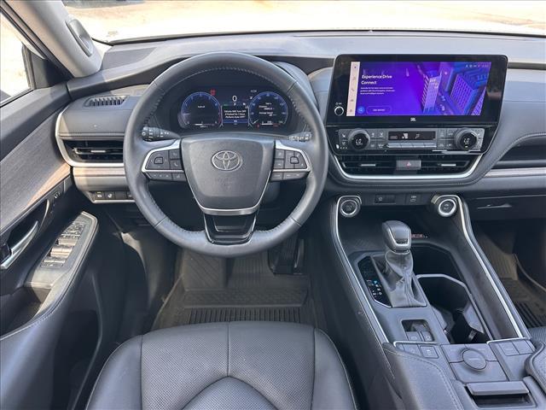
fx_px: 379
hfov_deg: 71.6
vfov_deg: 56.8
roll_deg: -1.2
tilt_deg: -31.0
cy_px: 205
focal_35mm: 24
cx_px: 273
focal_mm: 6.86
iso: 125
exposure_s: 1/142
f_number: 1.78
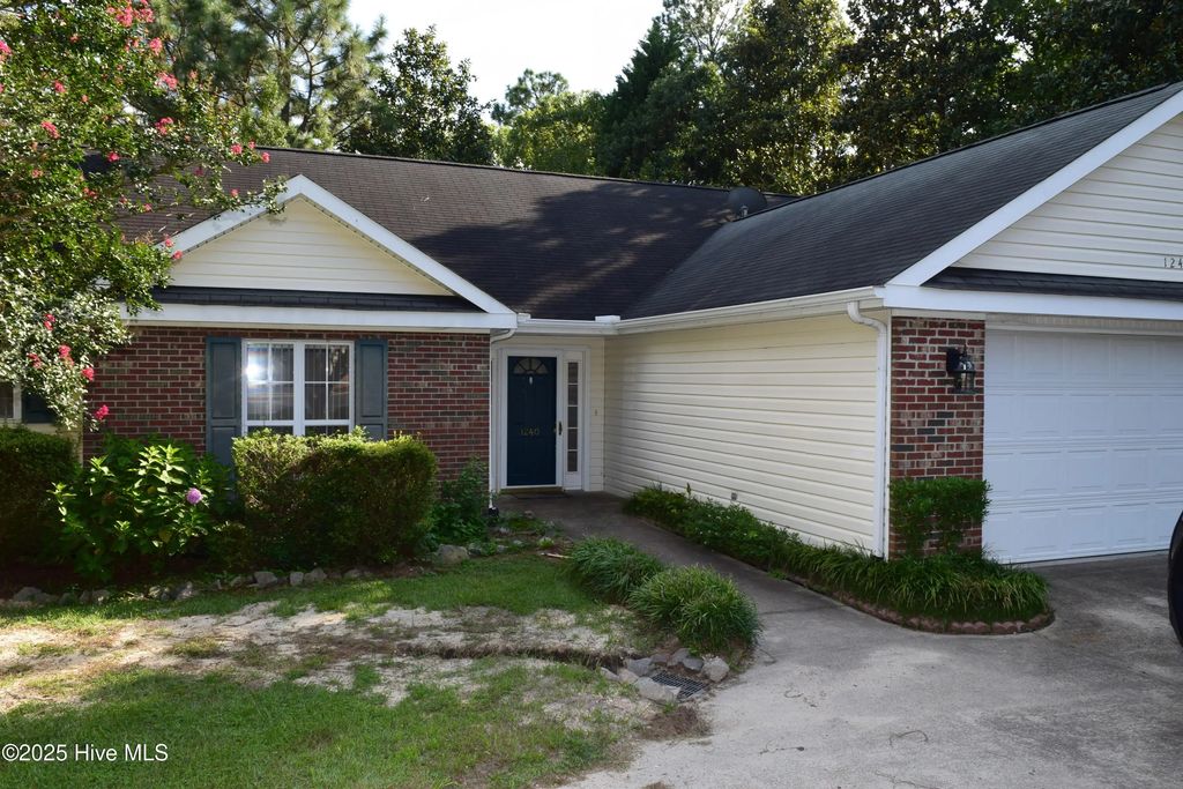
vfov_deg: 47.9
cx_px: 592
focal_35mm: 27
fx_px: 887
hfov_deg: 67.4
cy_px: 394
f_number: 10
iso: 400
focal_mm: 18
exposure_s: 1/200
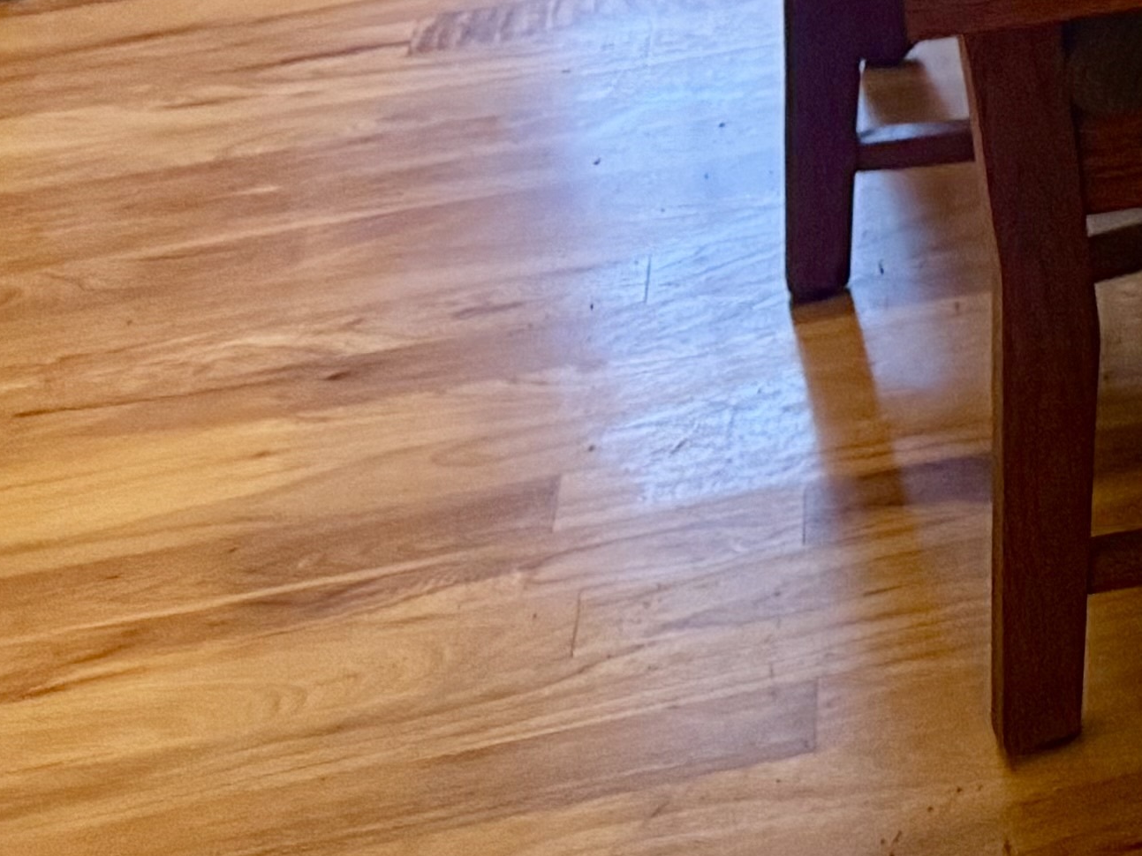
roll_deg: +2.7
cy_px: -1004
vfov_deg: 12.0
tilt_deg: -10.5
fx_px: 3497
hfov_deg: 15.9
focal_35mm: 106
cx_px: 2022
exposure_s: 1/60
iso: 250
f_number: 1.78
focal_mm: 6.76
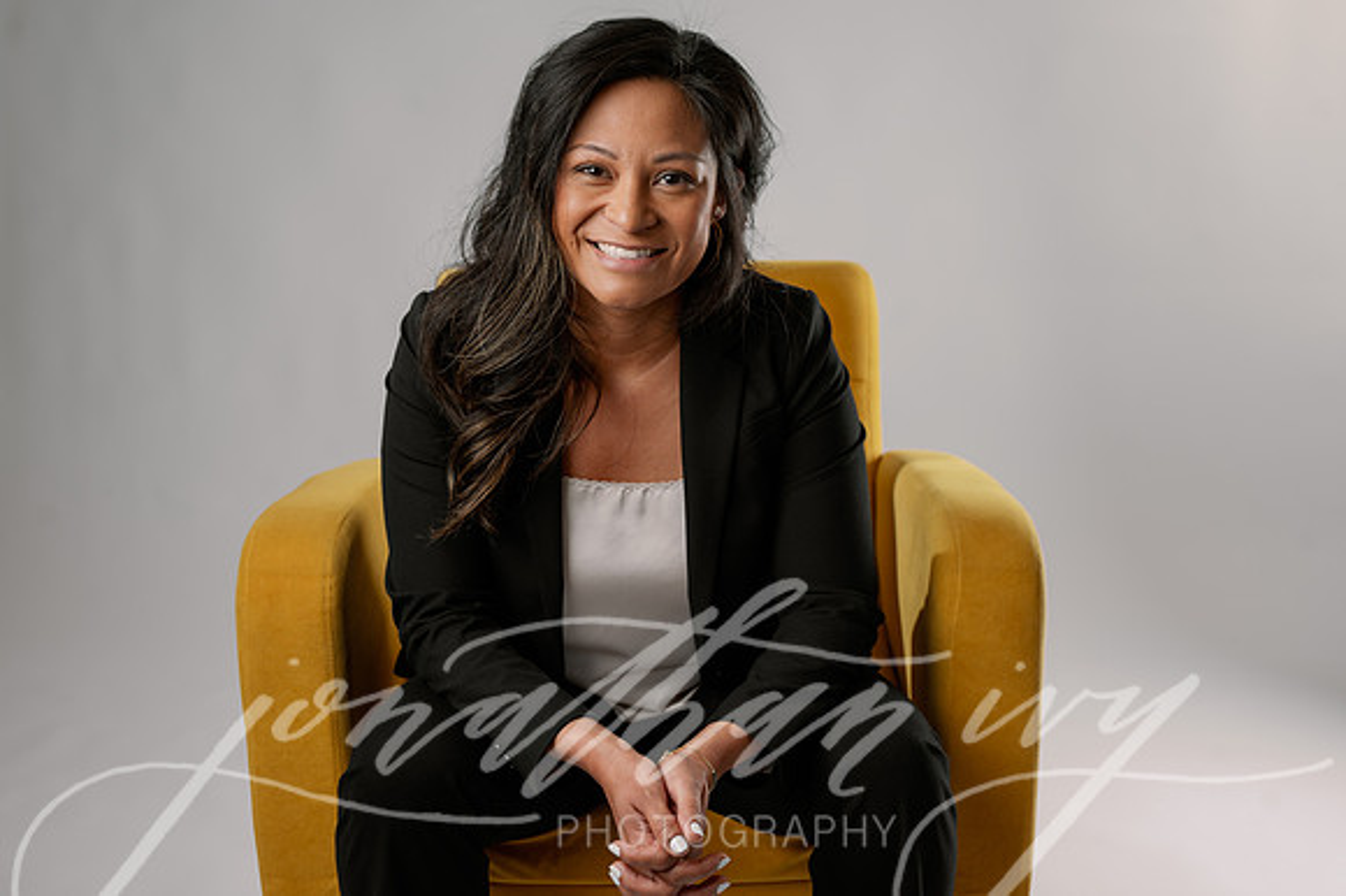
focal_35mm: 50
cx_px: 673
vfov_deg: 27.0
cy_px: 448
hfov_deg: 39.6
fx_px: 1868
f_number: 5
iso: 100
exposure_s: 1/200
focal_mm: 50
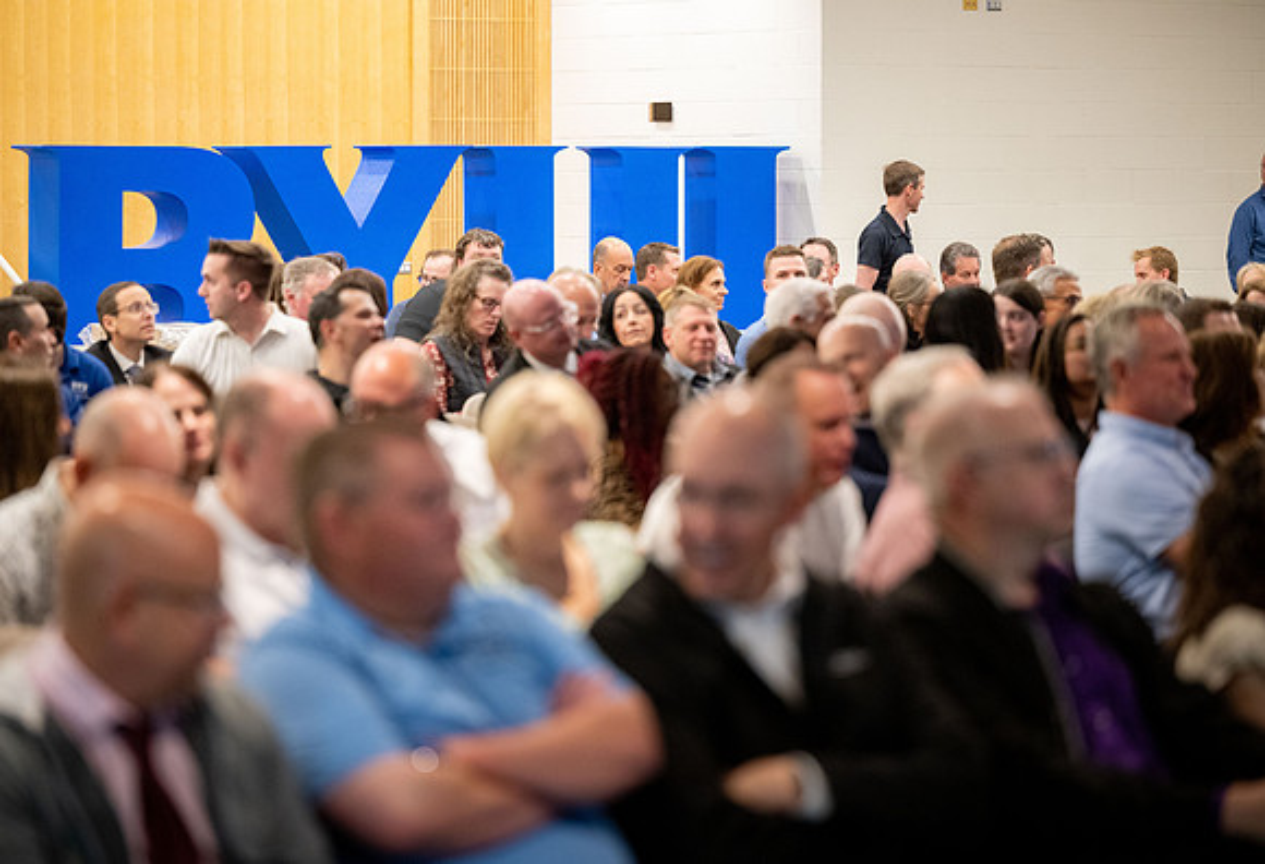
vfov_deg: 9.9
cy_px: 432
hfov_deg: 14.5
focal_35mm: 141
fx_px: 4980
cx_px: 617
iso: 4000
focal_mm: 135
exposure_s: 1/250
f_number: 2.8
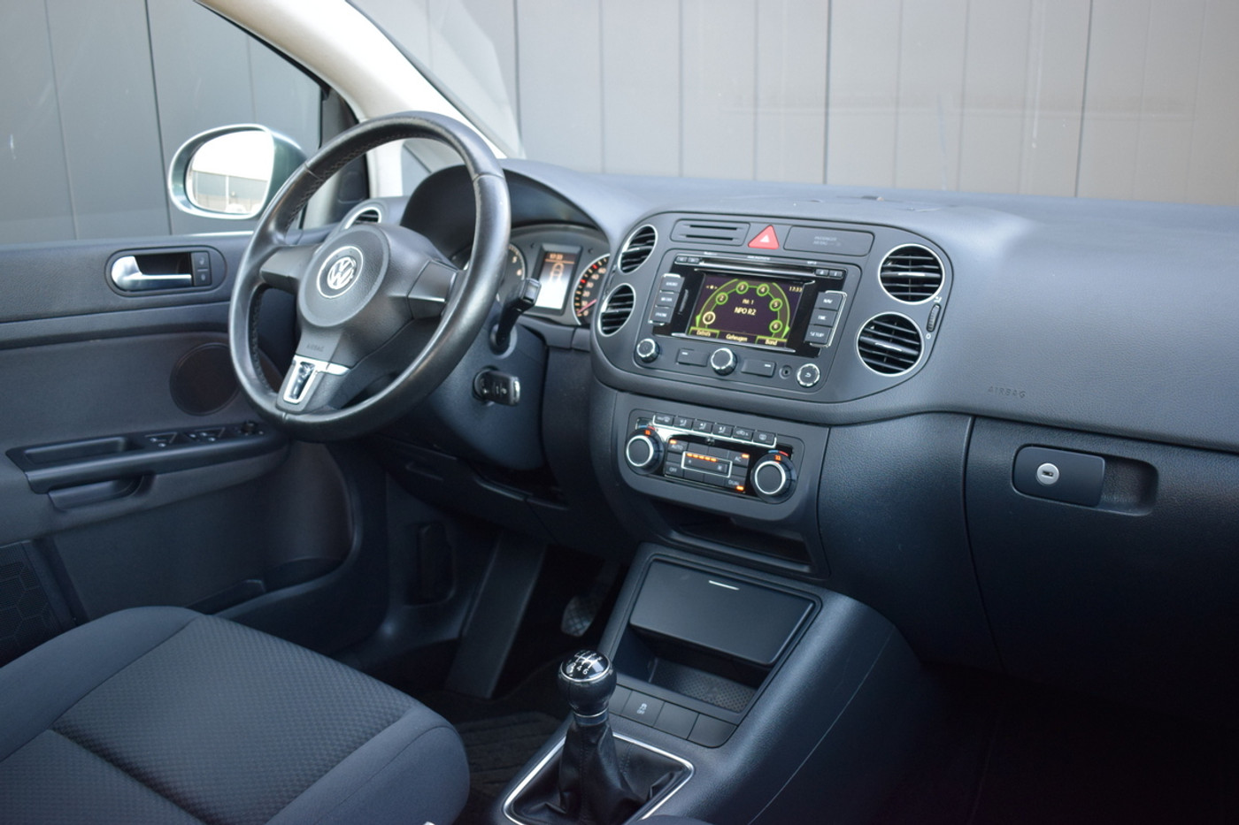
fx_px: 1136
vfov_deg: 40.0
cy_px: 412
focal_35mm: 33
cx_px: 620
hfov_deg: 57.2
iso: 900
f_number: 3.8
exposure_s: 1/60
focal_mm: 22
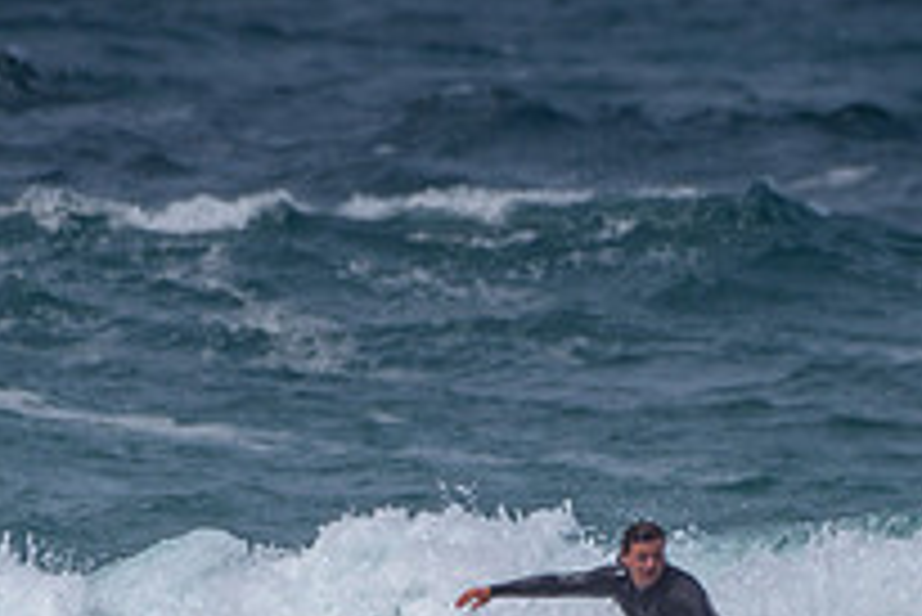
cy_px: 737
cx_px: 672
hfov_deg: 1.2
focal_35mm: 1737
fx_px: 44516
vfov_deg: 0.8
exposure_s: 1/2000
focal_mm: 500
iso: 72
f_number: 5.6
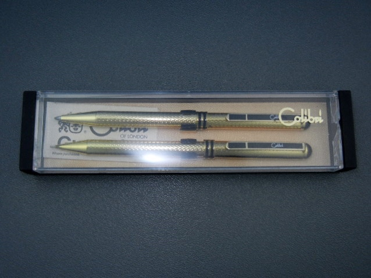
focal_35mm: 39
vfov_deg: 36.8
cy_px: 139
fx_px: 418
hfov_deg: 47.9
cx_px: 186
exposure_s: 1/30
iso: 200
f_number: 3.7
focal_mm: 7.1
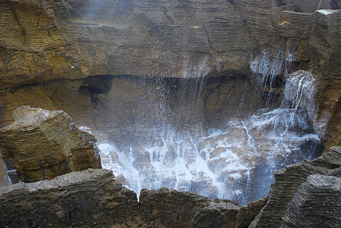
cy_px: 114
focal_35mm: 46
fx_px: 441
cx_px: 170
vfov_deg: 29.0
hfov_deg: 42.3
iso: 400
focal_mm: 31
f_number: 5.6
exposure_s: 1/160
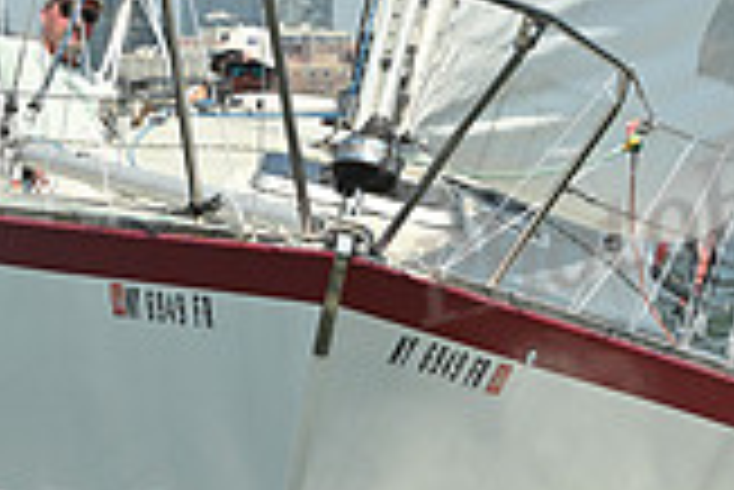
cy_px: 38
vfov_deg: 3.9
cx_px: 185
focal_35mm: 355
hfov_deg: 5.8
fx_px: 7244
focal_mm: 100
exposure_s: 1/1250
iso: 320
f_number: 10
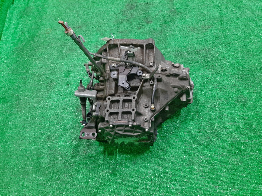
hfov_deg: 67.3
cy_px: 98
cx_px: 131
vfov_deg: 53.1
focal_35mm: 26
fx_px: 197
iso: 155
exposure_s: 1/50
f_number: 1.7
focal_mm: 3.93
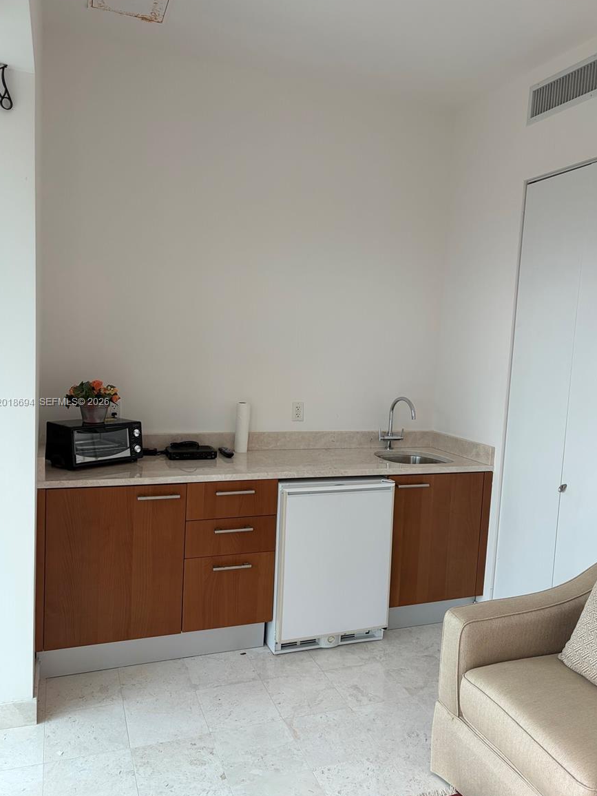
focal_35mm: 27
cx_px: 292
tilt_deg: -6.0
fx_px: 621
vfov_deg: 65.3
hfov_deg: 51.4
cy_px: 403
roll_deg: -3.0
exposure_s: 1/122
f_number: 1.6
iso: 40
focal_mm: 5.96
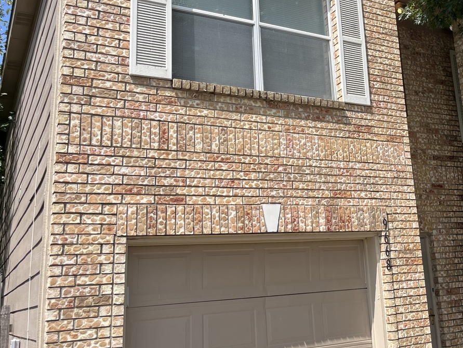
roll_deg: +5.0
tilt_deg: +15.2
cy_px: 122
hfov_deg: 43.1
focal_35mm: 42
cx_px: 358
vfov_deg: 34.1
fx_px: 562
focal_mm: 5.1
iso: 50
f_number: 1.6
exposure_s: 1/2967
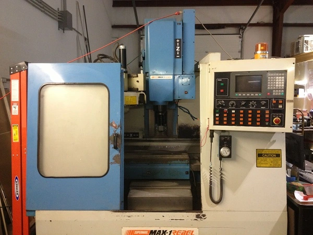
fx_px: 316
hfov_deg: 52.6
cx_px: 156
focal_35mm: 35
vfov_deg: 40.7
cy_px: 118
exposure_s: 1/20
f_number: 2.4
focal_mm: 4.28
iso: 200
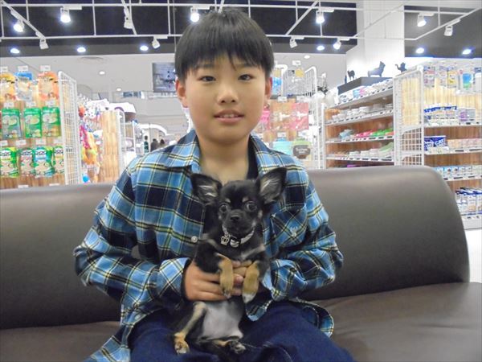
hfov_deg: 67.3
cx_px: 241
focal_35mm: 26
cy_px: 181
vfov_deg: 53.1
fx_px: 362
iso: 800
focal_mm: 4.6
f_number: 3.5
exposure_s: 1/60
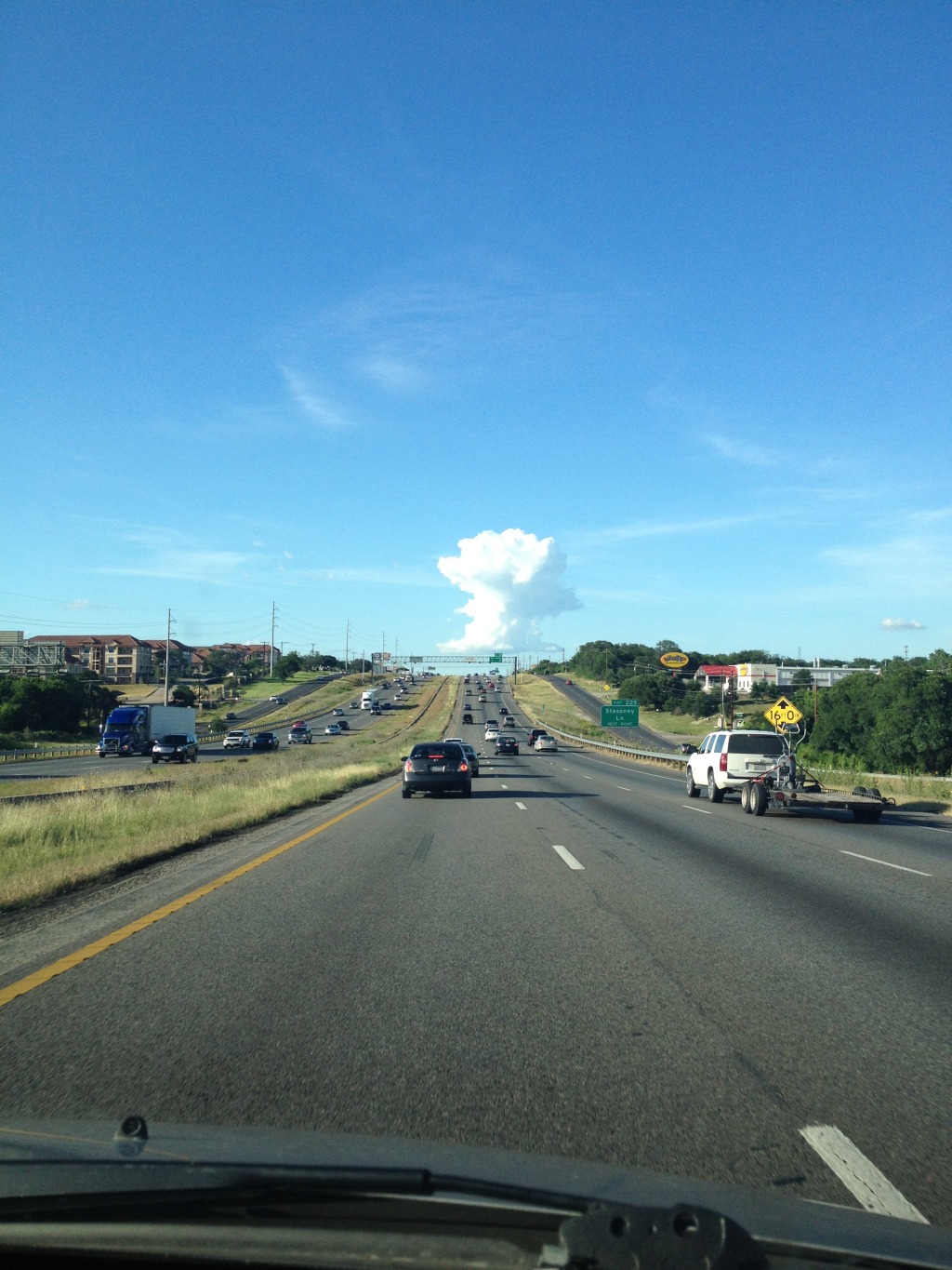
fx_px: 1283
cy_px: 635
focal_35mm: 35
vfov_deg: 52.6
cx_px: 476
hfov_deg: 40.7
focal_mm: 4.28
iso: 50
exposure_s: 1/1004
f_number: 2.4
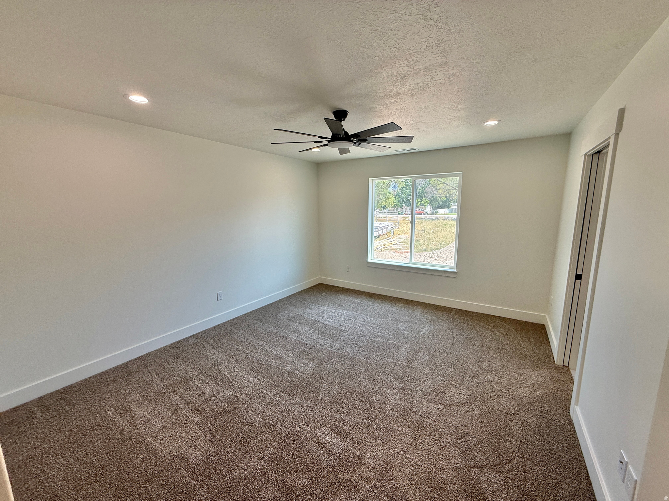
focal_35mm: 14
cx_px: 334
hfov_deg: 102.1
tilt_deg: -8.6
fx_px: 271
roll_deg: +0.6
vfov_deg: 85.7
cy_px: 250
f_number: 2.2
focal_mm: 2.22
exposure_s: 1/222
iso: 64
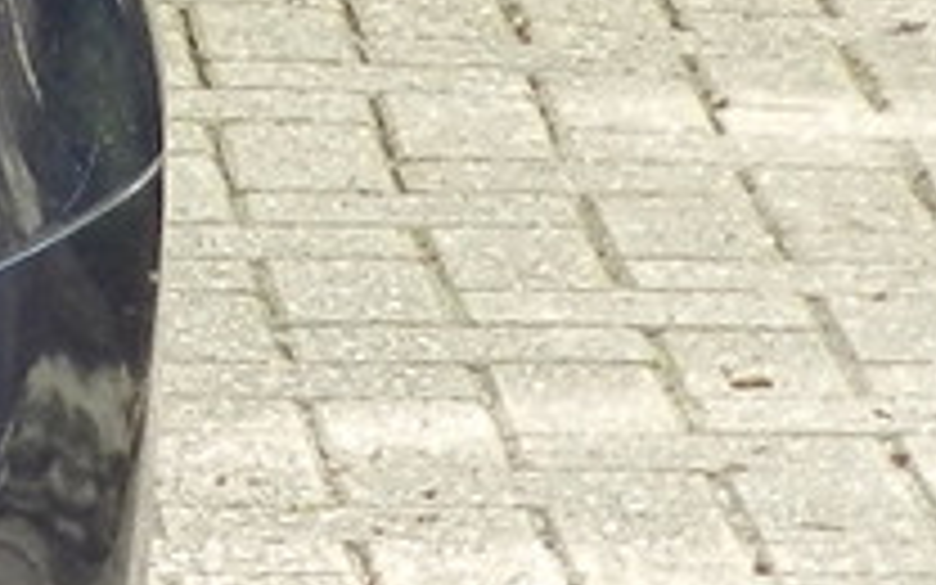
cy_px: 4
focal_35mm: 498
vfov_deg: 2.6
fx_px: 12703
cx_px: -2061
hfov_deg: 4.1
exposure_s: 1/60
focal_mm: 12.1
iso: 160
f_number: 4.7
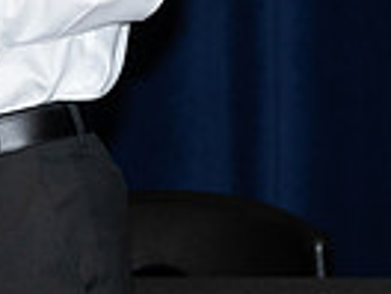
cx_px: -189
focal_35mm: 644
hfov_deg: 3.1
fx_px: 7274
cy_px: -252
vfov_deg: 2.3
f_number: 5.6
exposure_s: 1/80
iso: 640
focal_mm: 120
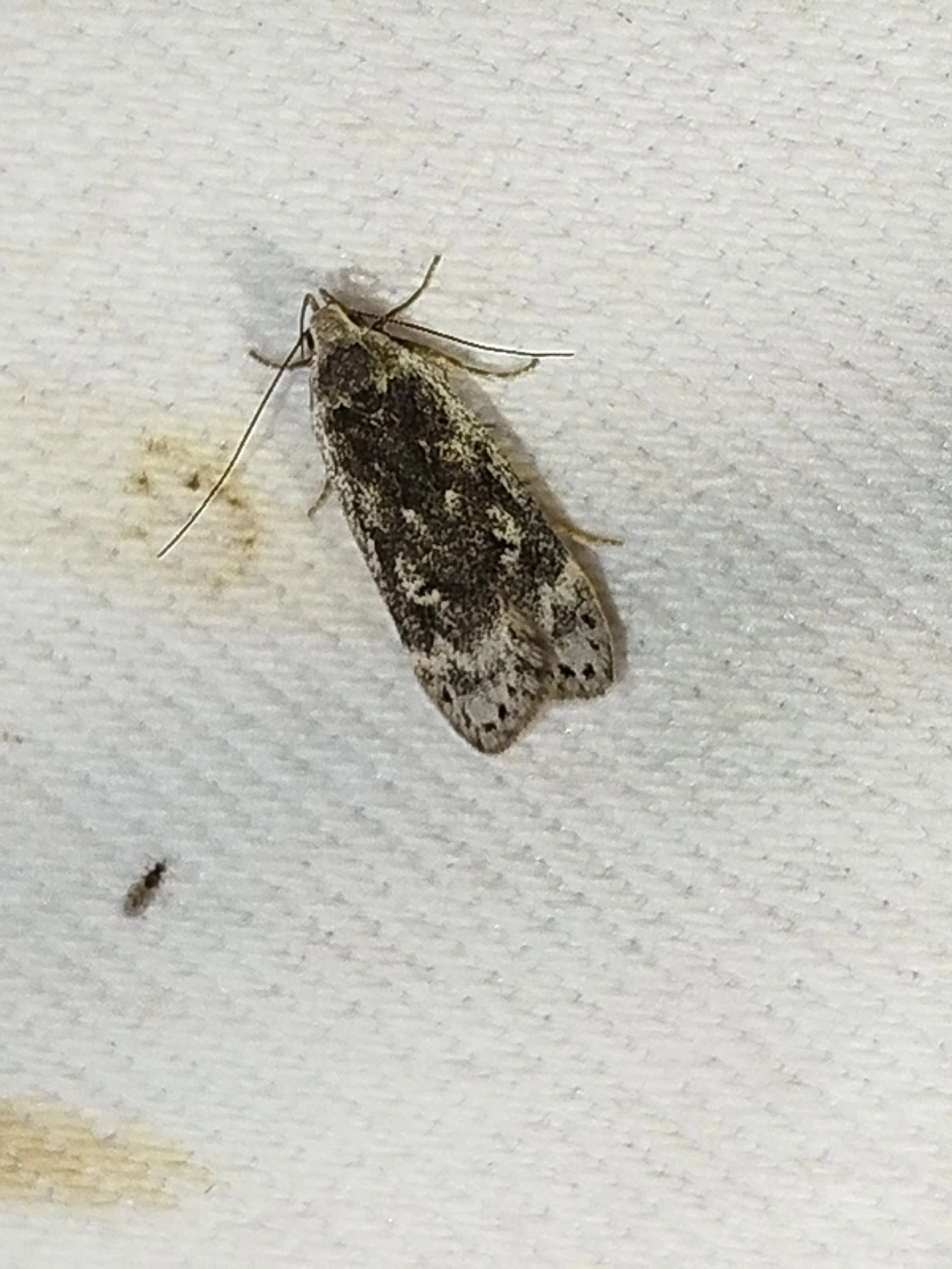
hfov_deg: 12.7
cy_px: 634
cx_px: 476
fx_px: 4290
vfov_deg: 16.8
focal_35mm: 117
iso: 80
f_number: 1.7
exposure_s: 1/100
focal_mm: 5.31
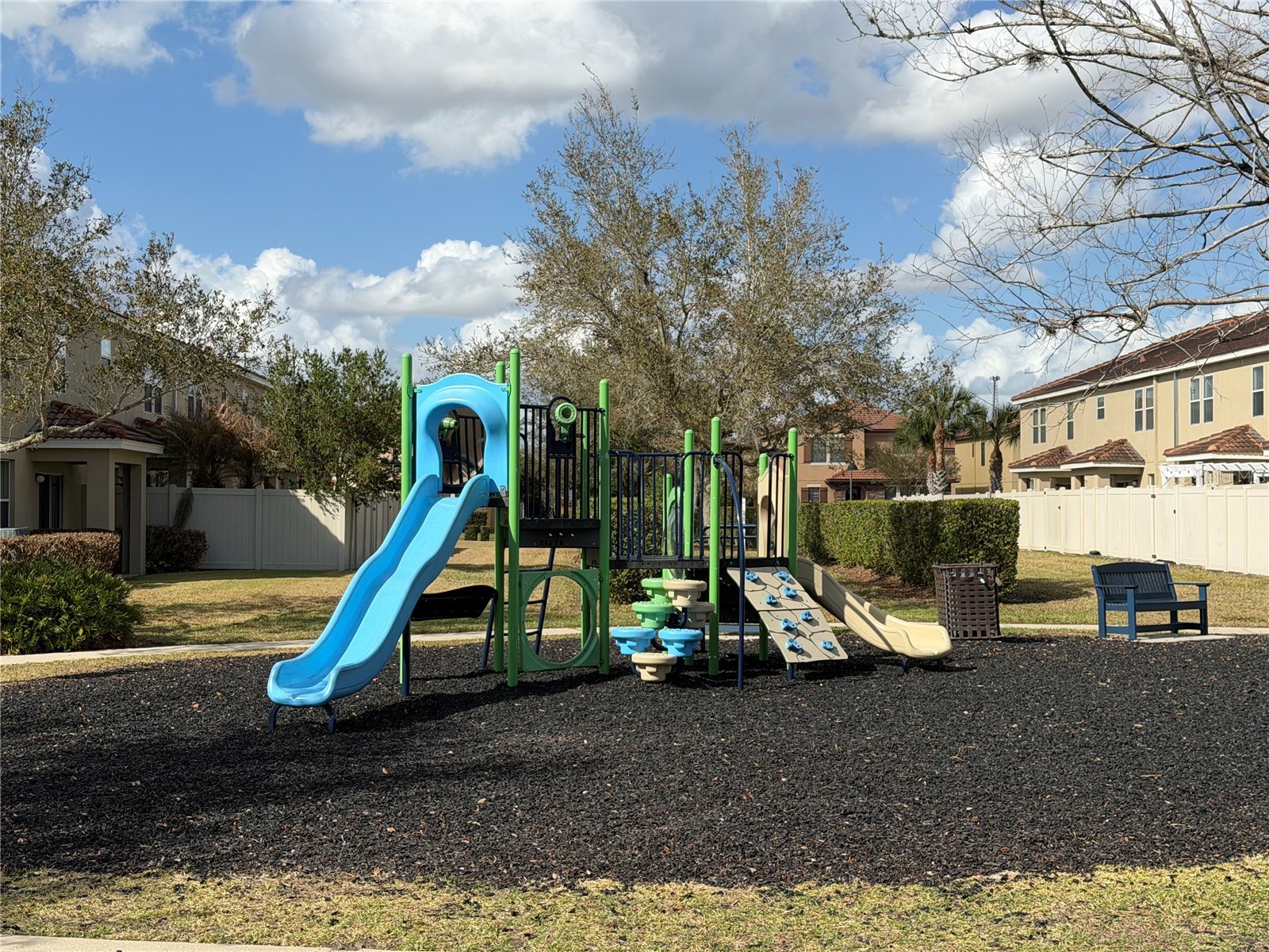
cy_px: 476
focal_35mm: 48
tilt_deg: +1.2
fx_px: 1760
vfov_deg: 30.3
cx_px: 634
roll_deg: +0.1
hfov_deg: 39.7
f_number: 1.78
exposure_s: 1/6024
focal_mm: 6.76
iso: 64
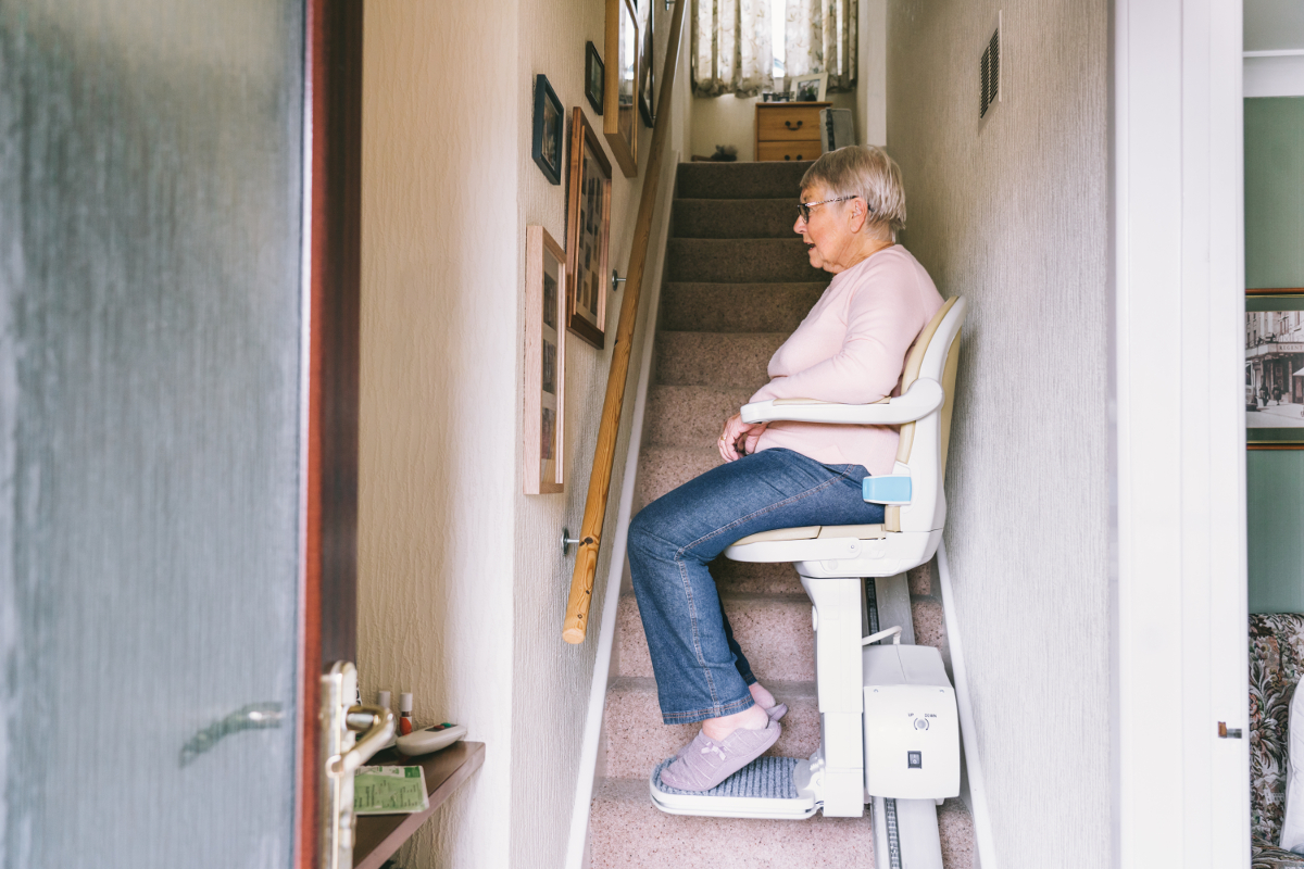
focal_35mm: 31
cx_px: 652
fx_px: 1123
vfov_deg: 42.3
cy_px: 434
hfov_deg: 60.3
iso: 500
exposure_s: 1/160
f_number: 4
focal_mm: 31
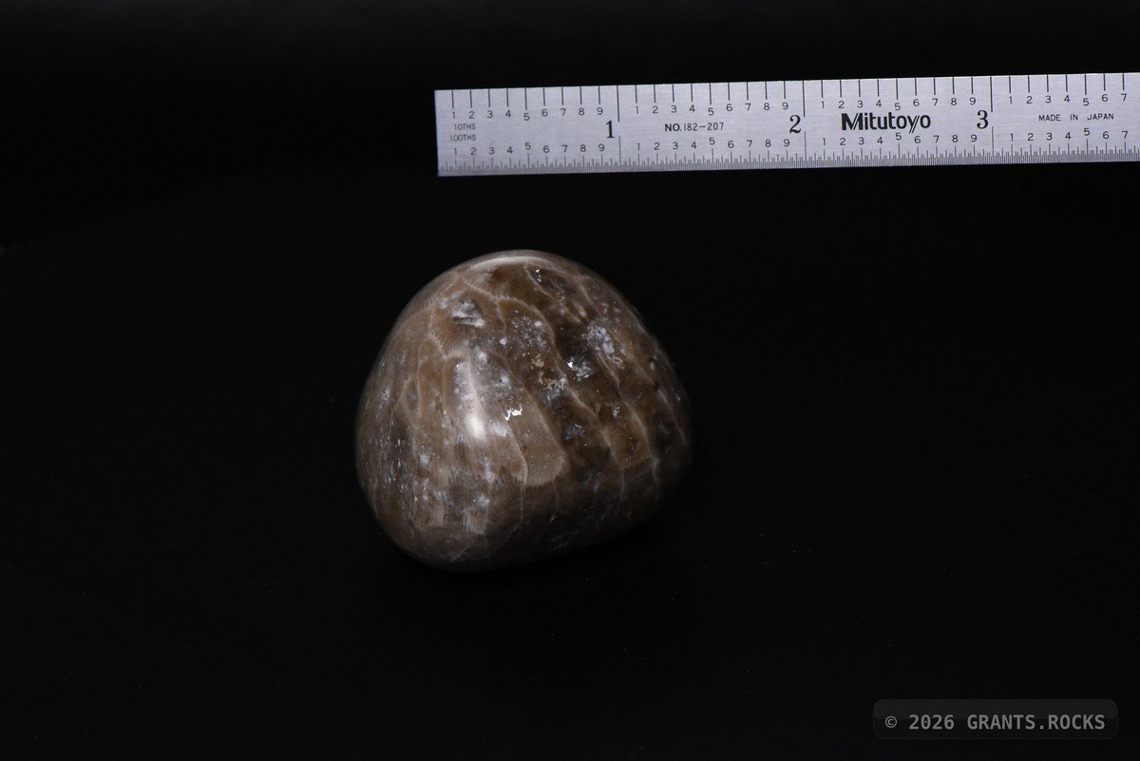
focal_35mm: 105
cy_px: 380
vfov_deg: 13.1
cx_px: 570
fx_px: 3326
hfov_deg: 19.4
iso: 5000
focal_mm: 105
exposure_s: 1/60
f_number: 14
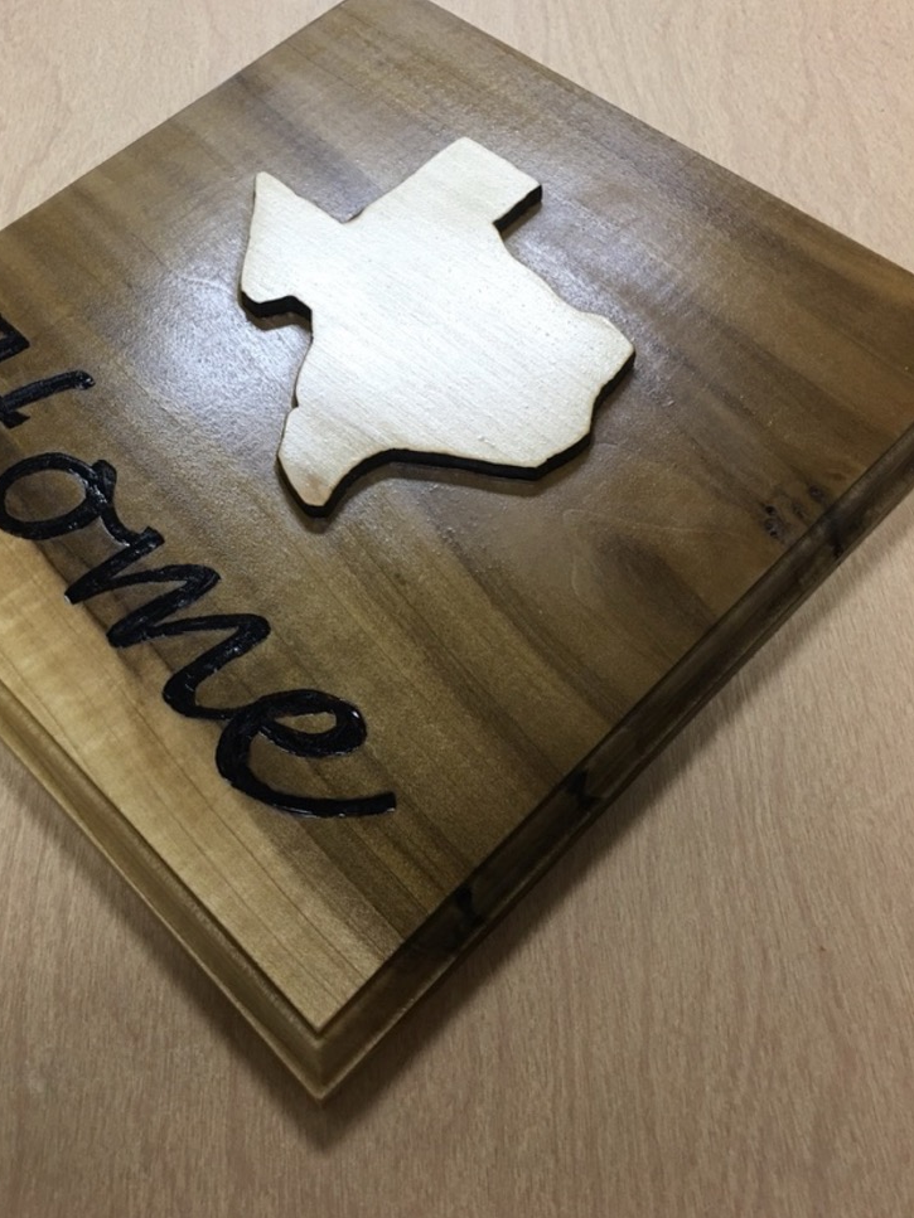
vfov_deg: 51.1
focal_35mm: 36
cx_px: 349
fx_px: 1268
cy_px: 494
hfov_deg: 39.4
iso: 40
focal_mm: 4.15
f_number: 2.2
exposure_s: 1/30
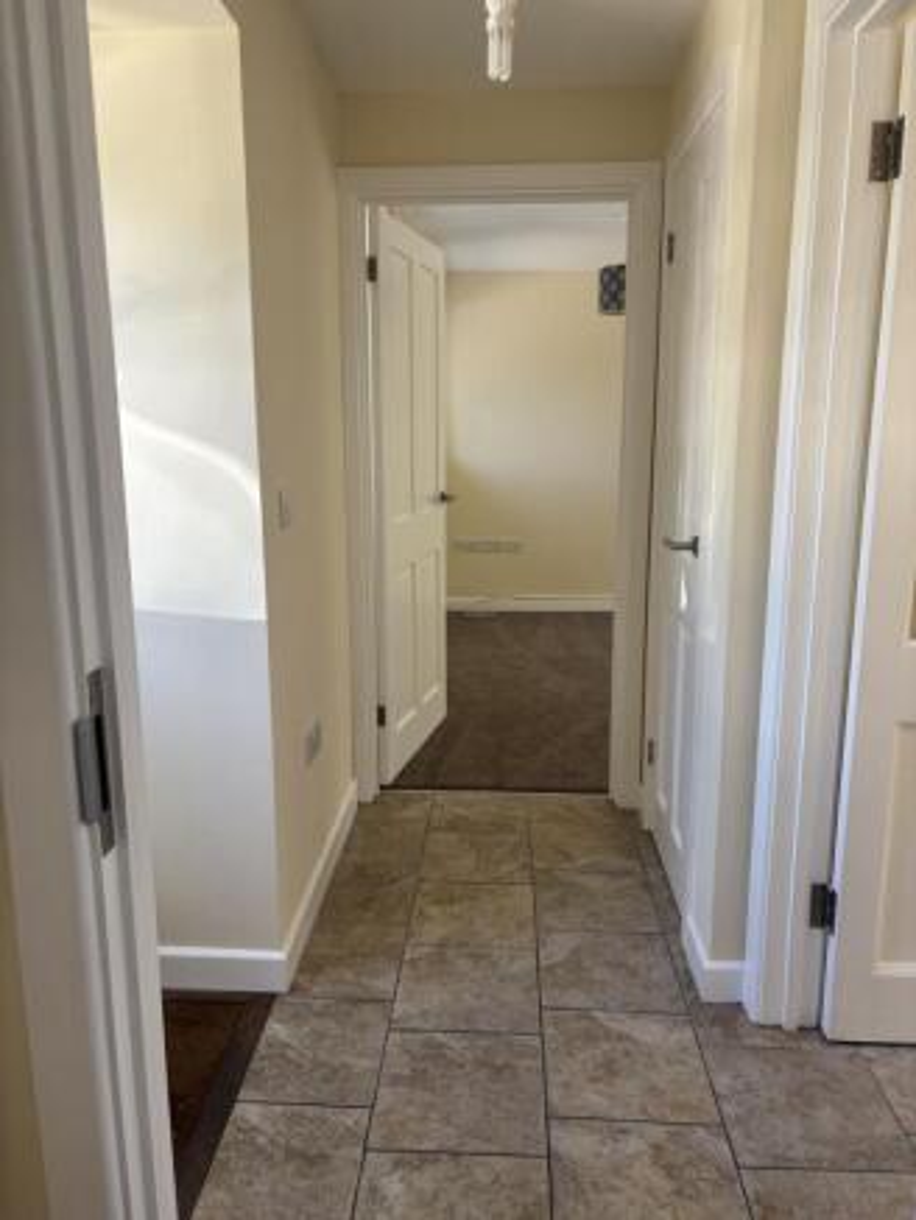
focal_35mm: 26
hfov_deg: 53.1
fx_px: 917
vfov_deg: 67.3
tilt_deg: -11.7
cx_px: 458
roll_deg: -0.5
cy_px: 610
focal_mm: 5.96
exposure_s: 1/121
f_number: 1.6
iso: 50
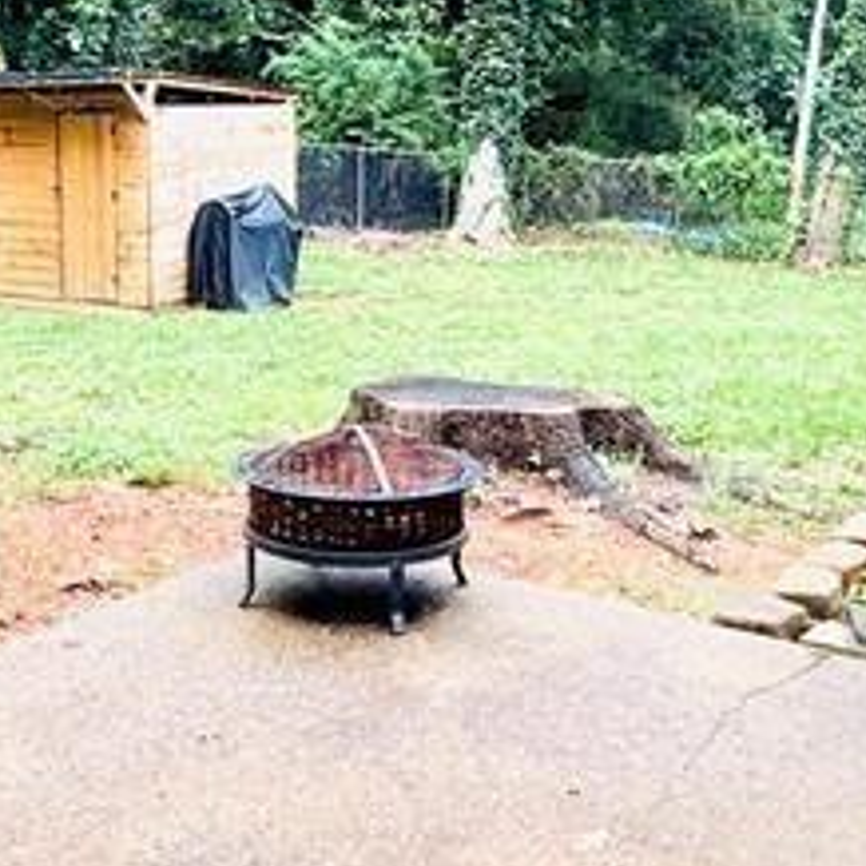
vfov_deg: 29.5
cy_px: 389
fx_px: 1642
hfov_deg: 29.1
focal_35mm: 58
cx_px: 207
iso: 80
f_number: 2.2
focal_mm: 2.22
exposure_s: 1/99
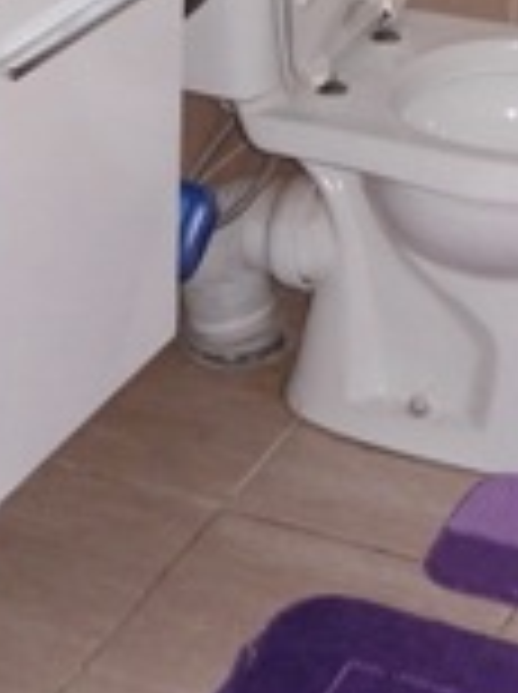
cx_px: 574
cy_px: -410
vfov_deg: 15.6
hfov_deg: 12.7
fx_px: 2281
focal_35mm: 114
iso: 80
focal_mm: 6.3
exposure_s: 1/45
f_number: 3.5
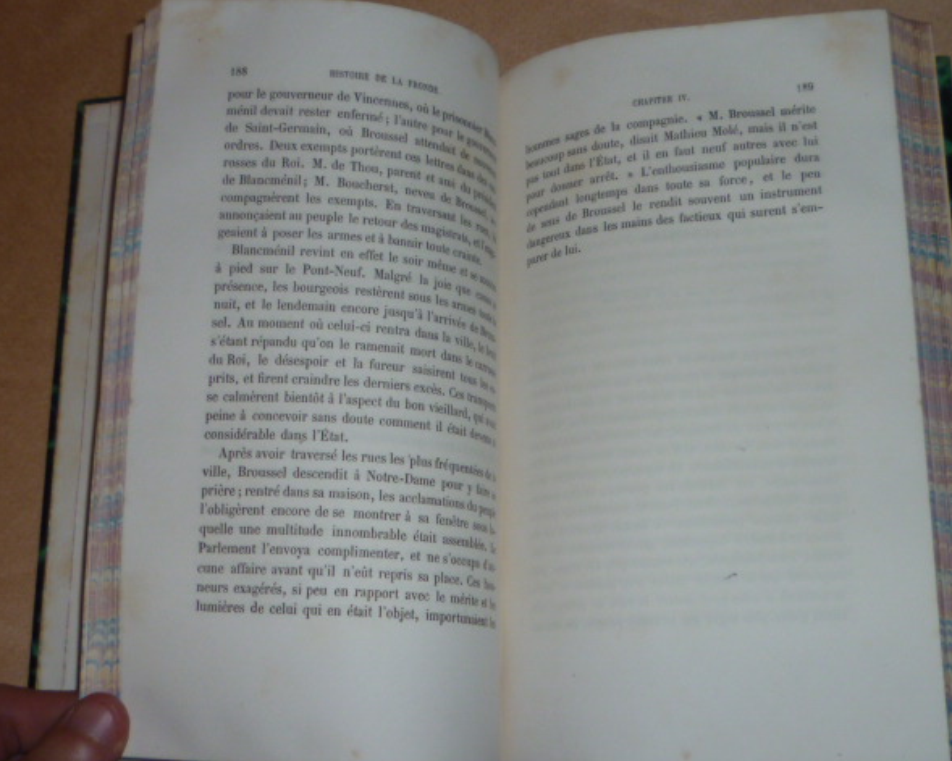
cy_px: 375
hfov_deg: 35.3
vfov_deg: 28.6
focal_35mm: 53
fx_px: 1493
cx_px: 511
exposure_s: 1/30
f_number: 3.3
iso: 100
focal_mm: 5.2
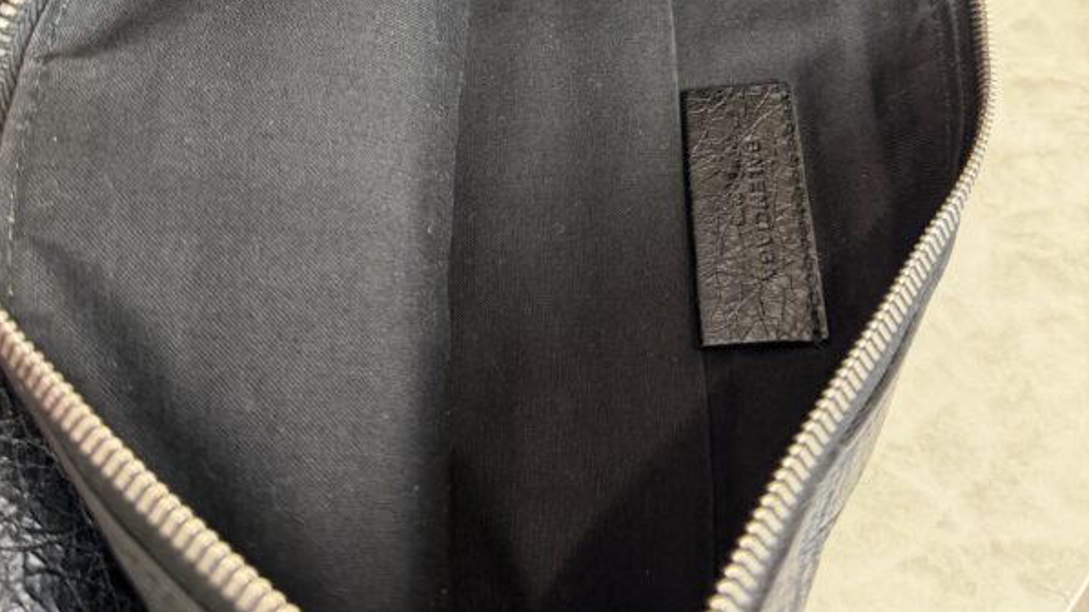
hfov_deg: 56.6
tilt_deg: -63.7
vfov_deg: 31.9
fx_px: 1010
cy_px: 46
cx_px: 544
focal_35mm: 35
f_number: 1.78
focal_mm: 6.76
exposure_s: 1/60
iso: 320
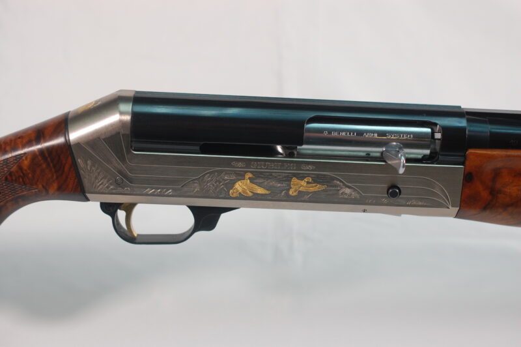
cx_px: 260
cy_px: 174
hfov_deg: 33.4
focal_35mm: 60
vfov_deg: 22.6
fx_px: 868
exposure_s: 1/100
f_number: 5
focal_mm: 40
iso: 400
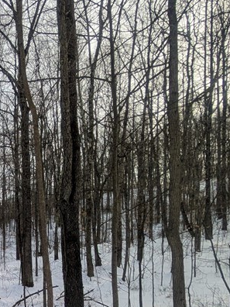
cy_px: 265
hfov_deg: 34.9
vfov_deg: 52.6
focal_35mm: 31
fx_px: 275
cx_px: -53
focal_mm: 2.02
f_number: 1.7
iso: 46
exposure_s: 1/1429
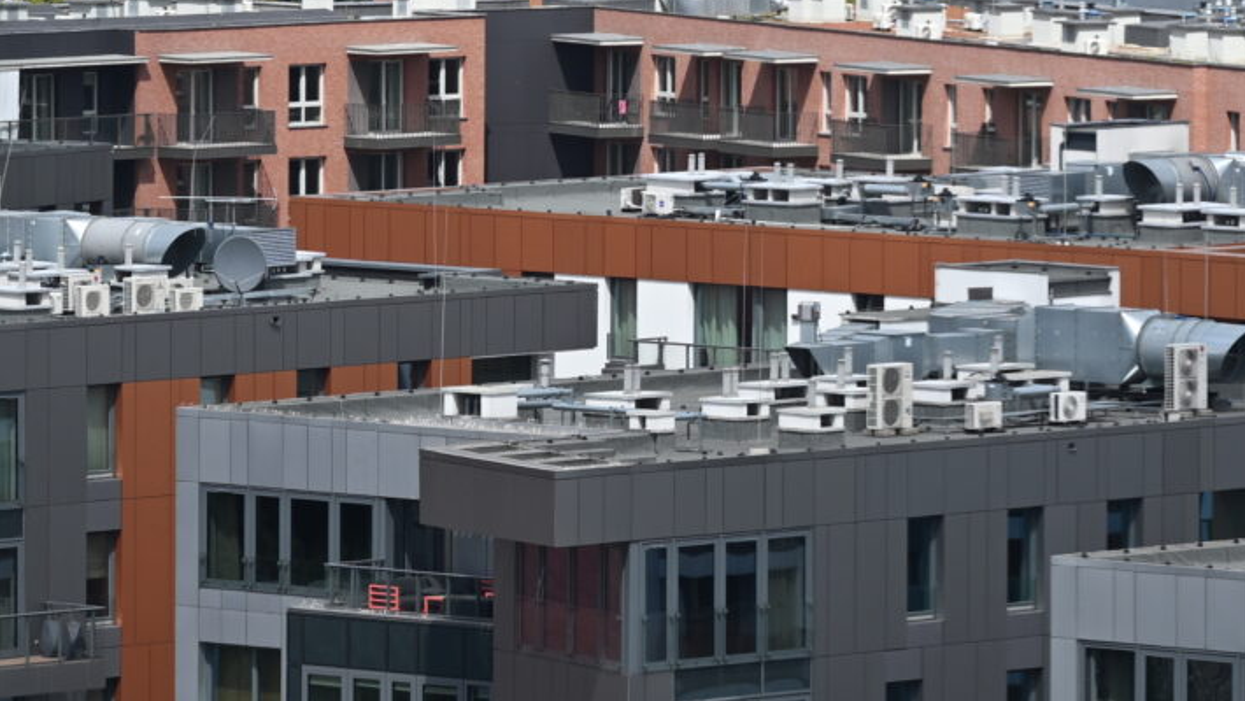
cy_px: -153
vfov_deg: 2.7
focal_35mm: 453
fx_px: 14960
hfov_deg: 4.8
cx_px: 1455
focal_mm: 120
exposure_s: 1/500
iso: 100
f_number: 5.6
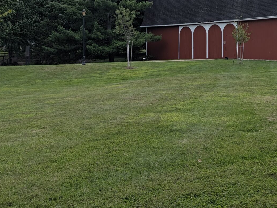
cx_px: 248
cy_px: 22
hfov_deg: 31.2
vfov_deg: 24.2
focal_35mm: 59
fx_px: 472
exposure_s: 1/4484
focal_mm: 6.9
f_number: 1.68
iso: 25
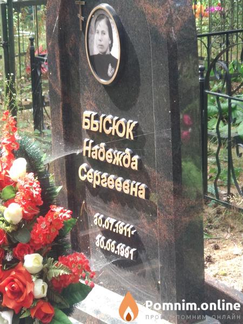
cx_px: 122
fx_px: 487
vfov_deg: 36.8
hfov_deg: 28.0
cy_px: 162
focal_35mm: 52
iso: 160
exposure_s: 1/60
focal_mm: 5.99
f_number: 2.6
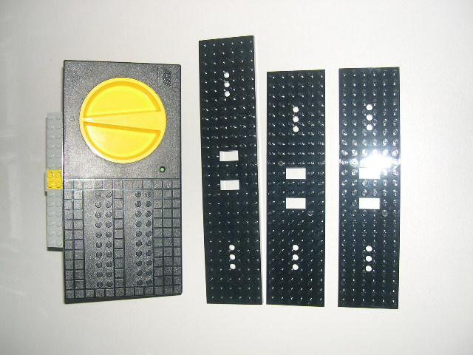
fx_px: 519
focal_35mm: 38
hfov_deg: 49.0
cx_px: 236
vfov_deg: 37.7
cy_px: 178
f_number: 2.8
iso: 100
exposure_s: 1/60
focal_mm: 8
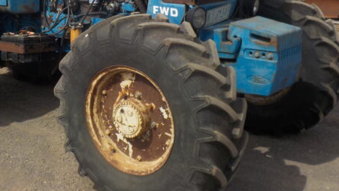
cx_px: 65
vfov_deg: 20.1
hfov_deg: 34.8
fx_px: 522
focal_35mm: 58
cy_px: -2
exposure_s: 1/1250
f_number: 3.3
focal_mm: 4.1
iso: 125
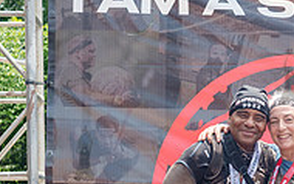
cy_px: 205
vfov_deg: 10.6
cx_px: 282
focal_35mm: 122
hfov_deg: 16.8
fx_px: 978
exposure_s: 1/1000
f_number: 5
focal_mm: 35
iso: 500
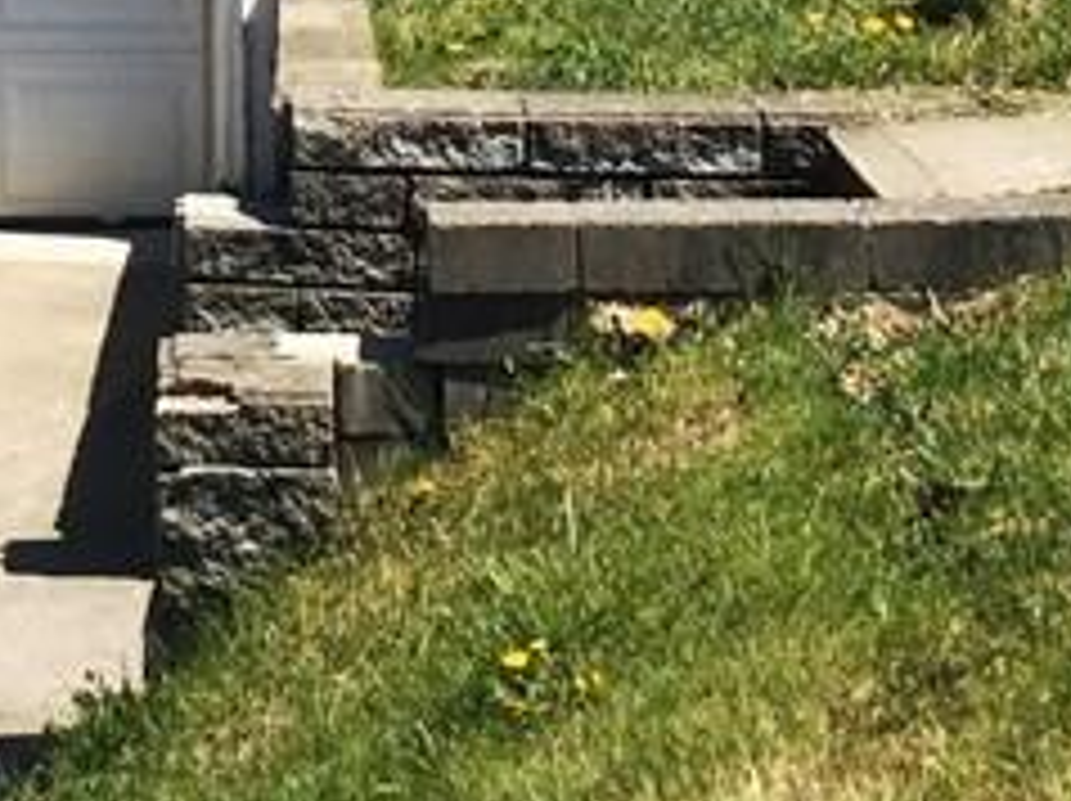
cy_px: -634
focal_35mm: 125
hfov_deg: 15.5
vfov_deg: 11.1
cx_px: -18
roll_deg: +0.9
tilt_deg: +3.7
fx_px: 3864
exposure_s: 1/1980
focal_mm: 4.15
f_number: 2.2
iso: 32
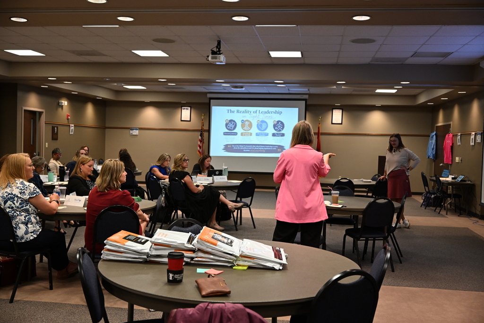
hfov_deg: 49.5
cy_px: 162
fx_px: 524
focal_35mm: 39
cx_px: 242
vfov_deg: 34.2
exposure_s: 1/125
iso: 1800
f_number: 4.5
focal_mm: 39
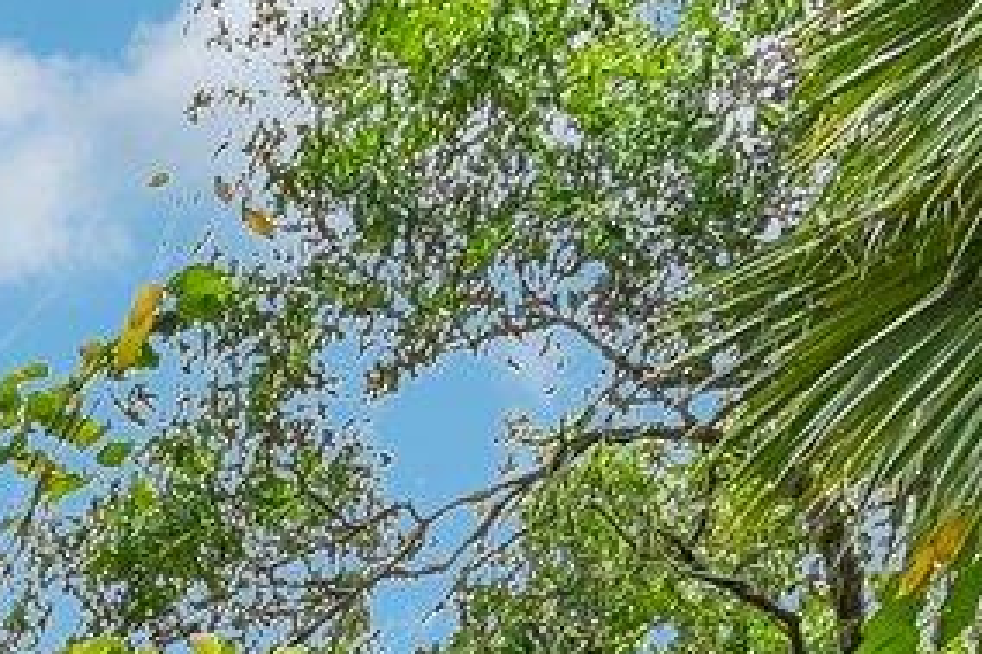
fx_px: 2753
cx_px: -1037
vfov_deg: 9.3
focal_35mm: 101
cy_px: 2216
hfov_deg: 15.6
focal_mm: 14
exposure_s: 1/1000
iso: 2500
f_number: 8
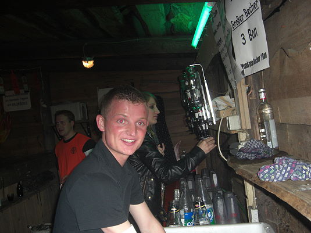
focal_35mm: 38
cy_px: 116
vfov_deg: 37.7
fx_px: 341
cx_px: 156
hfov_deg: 49.0
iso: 200
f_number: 2.8
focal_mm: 7.9
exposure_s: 1/60
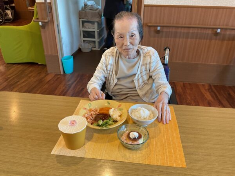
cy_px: 88
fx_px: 197
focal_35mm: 29
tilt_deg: -28.8
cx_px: 118
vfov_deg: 48.2
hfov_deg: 61.7
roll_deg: +0.0
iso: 64
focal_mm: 3
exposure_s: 1/60
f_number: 1.8
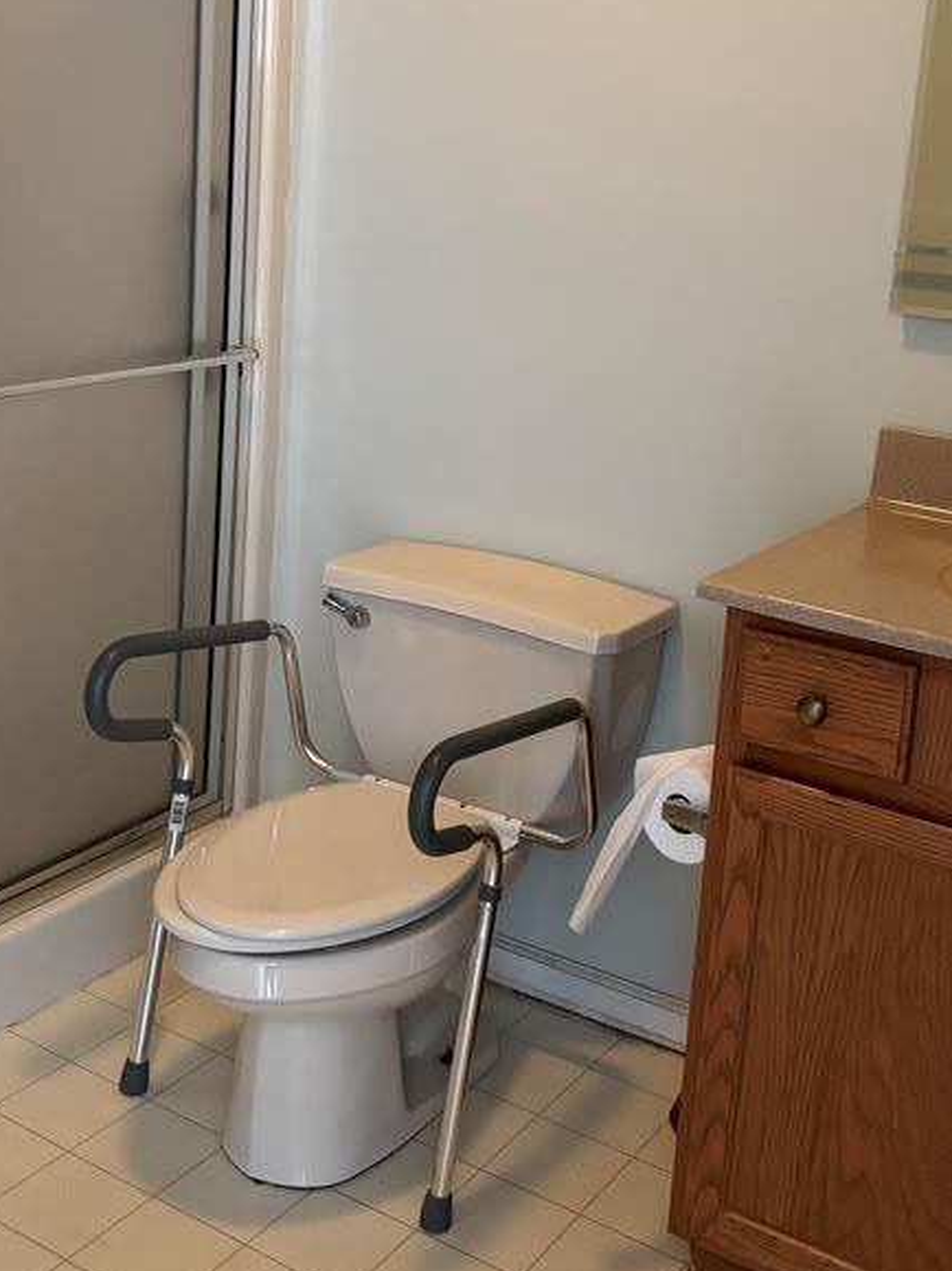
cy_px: 443
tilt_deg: -12.0
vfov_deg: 40.8
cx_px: 478
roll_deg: -4.4
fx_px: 1687
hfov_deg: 31.5
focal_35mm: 46
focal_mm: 5.96
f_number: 1.6
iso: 500
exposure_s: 1/40
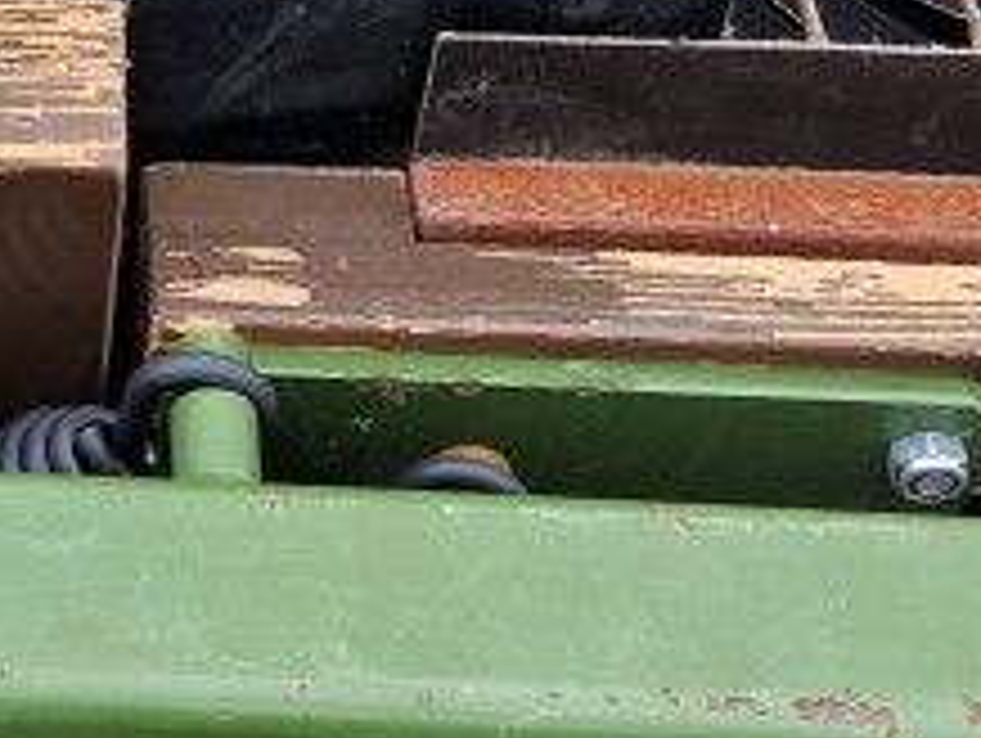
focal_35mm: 108
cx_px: -225
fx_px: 3064
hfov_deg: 17.3
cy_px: -284
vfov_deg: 13.2
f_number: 1.8
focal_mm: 5.4
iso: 50
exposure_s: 1/180
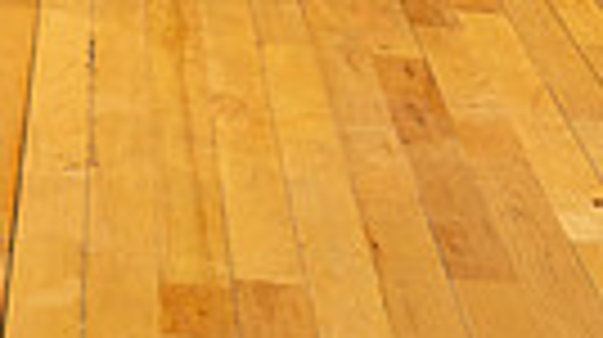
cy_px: -536
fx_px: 1964
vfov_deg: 8.7
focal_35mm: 123
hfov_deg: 17.2
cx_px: 54
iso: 640
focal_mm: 35
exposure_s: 1/250
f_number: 5.6
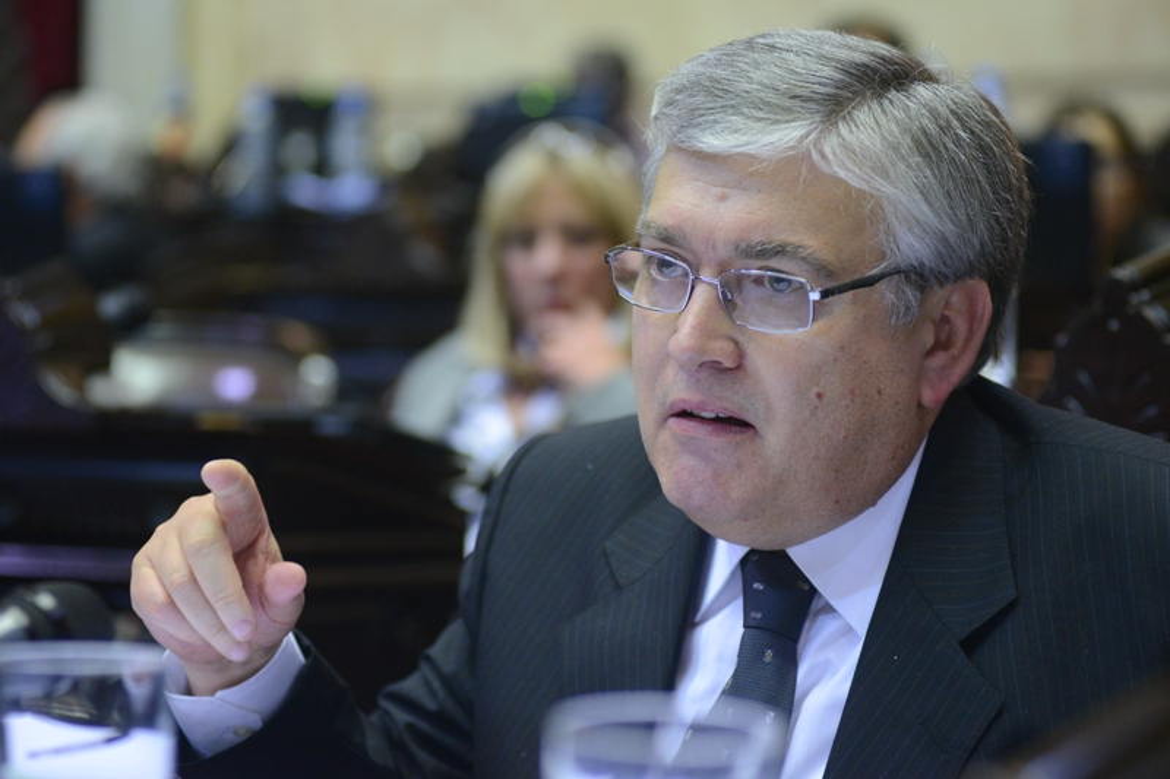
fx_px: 2599
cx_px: 585
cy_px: 390
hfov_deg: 25.4
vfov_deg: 17.1
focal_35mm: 80
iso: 3200
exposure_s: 1/125
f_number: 4.5
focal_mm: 80
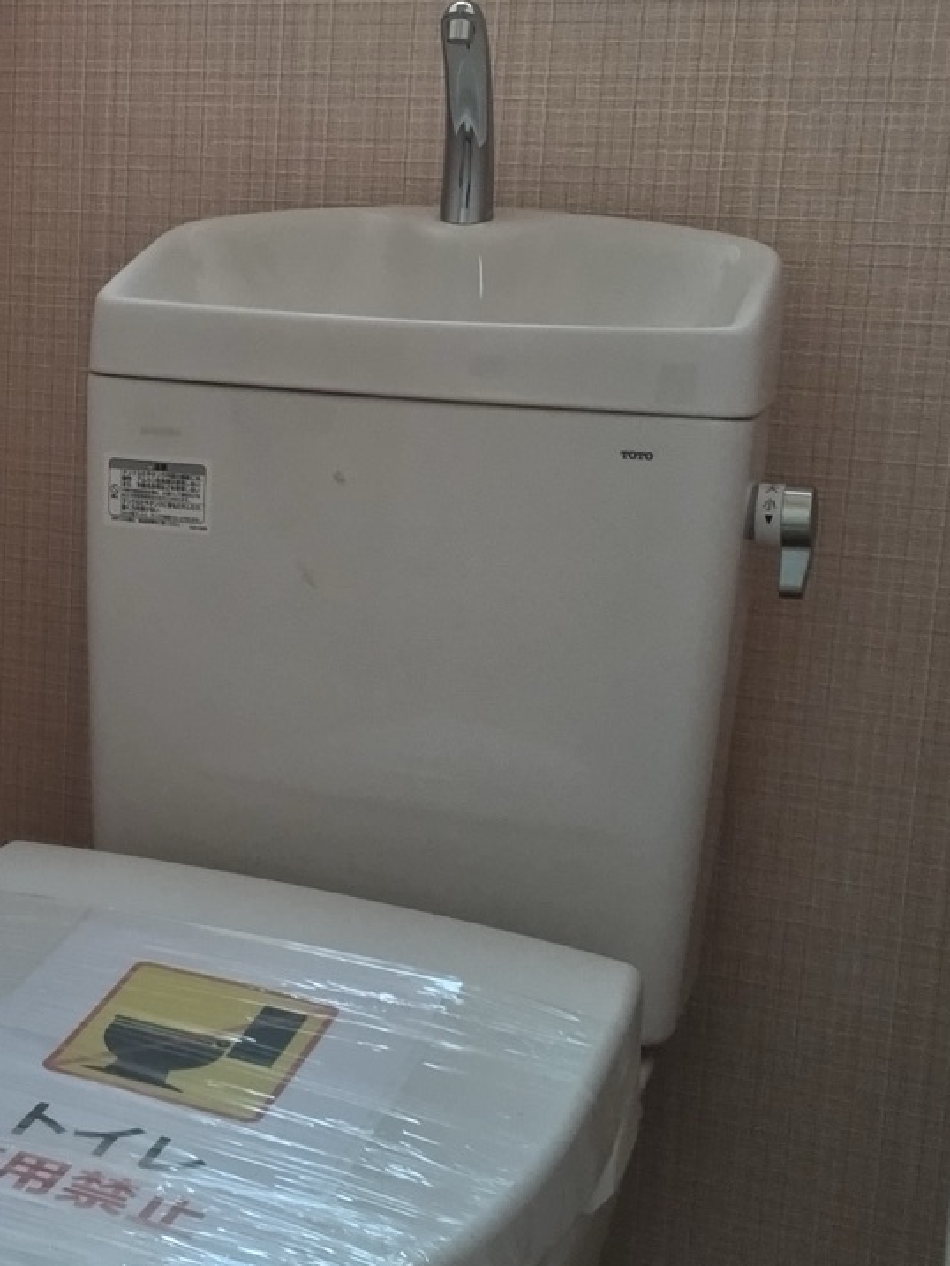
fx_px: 2122
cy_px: 530
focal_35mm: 58
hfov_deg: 24.3
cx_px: 44
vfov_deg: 33.2
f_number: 1.79
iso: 523
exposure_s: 1/60
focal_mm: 4.8
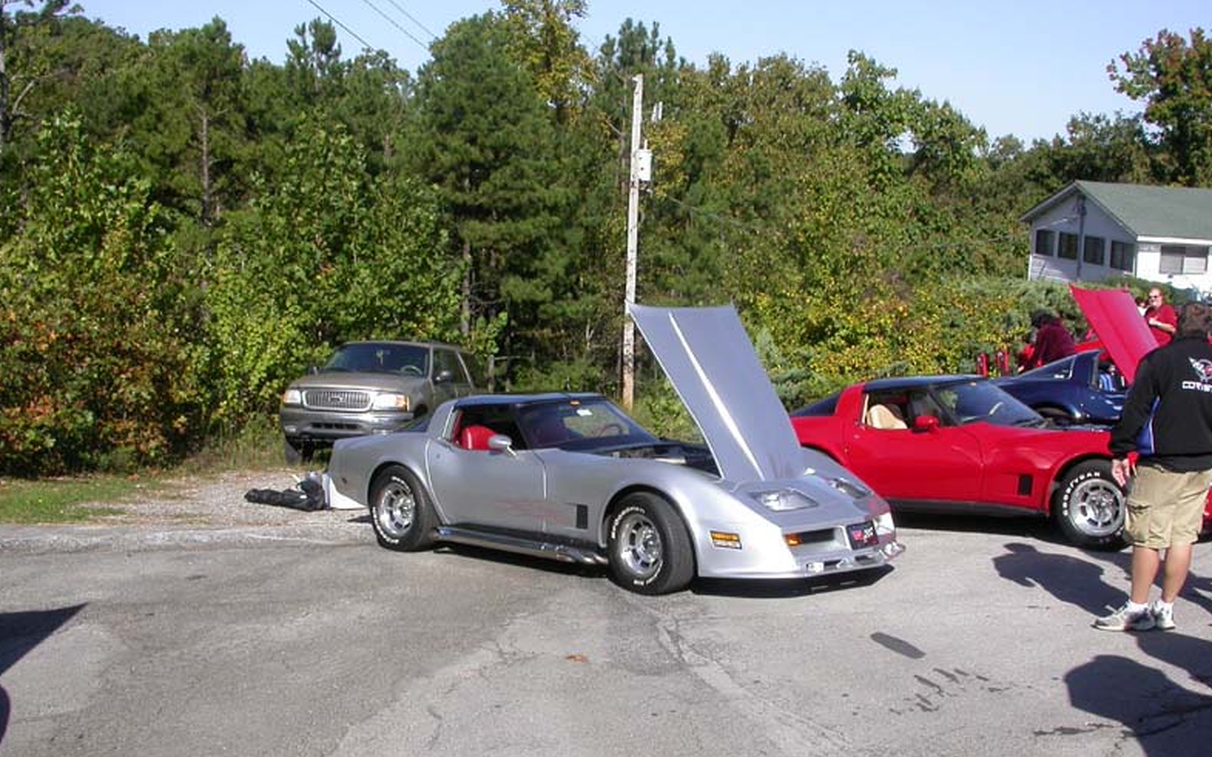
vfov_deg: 31.1
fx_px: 1354
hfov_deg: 48.2
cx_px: 606
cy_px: 459
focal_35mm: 41
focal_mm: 7.85
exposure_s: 1/333
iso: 100
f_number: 6.7
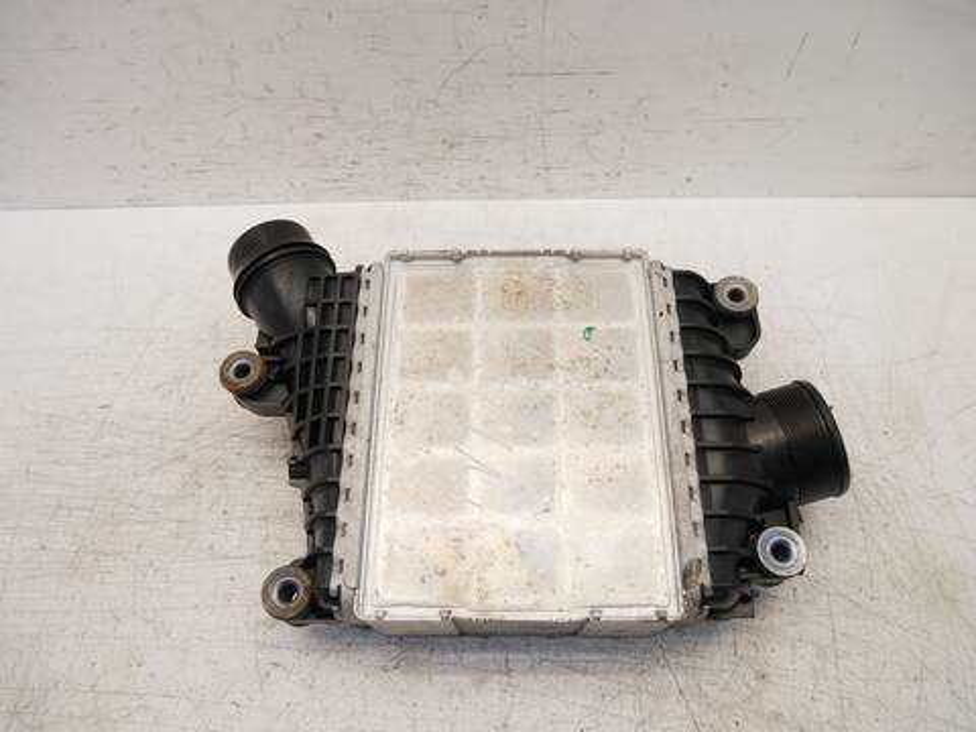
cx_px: 488
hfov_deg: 71.6
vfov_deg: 56.8
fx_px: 677
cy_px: 366
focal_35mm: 24
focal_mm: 12
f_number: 3.5
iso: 250
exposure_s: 1/60
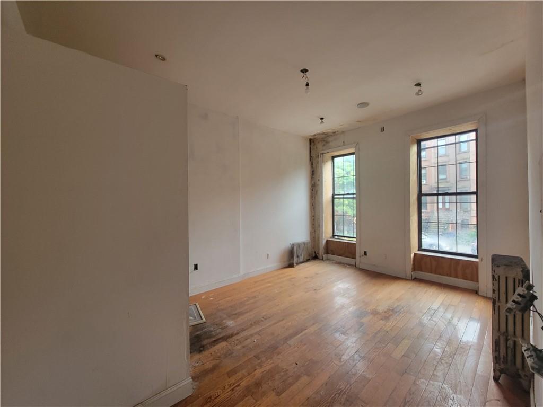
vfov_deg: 89.9
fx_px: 204
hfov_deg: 106.2
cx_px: 272
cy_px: 204
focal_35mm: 13
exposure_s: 1/60
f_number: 2.2
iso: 160
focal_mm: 2.2
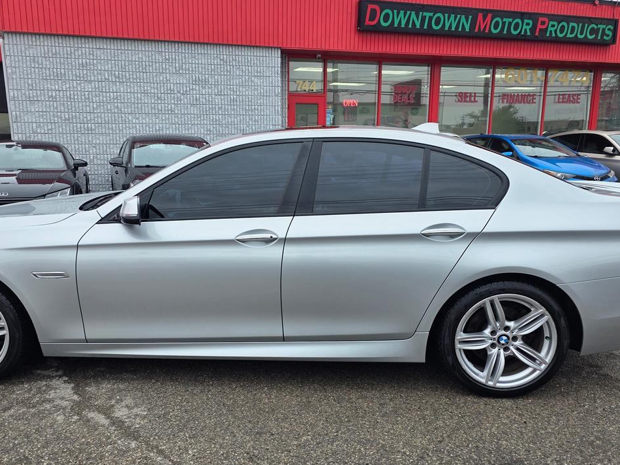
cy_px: 269
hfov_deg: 58.2
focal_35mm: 31
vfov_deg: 45.3
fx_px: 555
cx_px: 273
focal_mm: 6.3
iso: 32
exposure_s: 1/180
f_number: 1.7
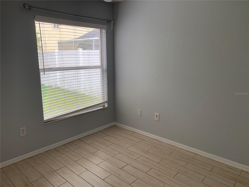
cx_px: 124
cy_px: 94
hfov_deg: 67.3
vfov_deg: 53.1
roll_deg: +0.3
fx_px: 187
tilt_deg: -11.6
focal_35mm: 26
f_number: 1.8
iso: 50
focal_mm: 4.25
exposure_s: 1/122
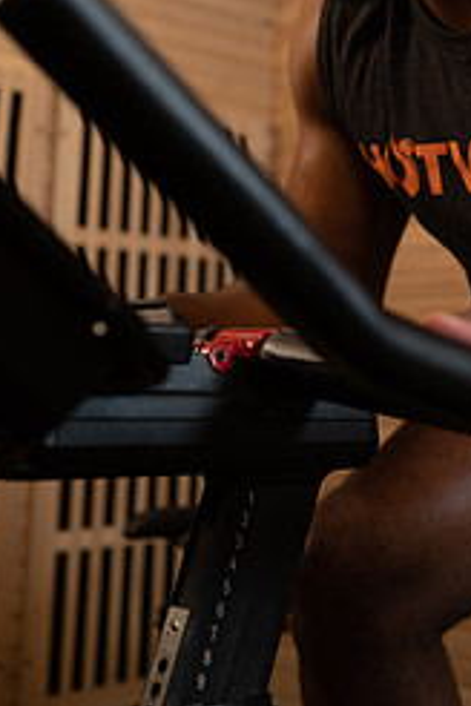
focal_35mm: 64
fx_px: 1256
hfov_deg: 21.0
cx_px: 368
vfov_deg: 30.6
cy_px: 135
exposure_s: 1/160
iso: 400
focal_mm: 35
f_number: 2.8
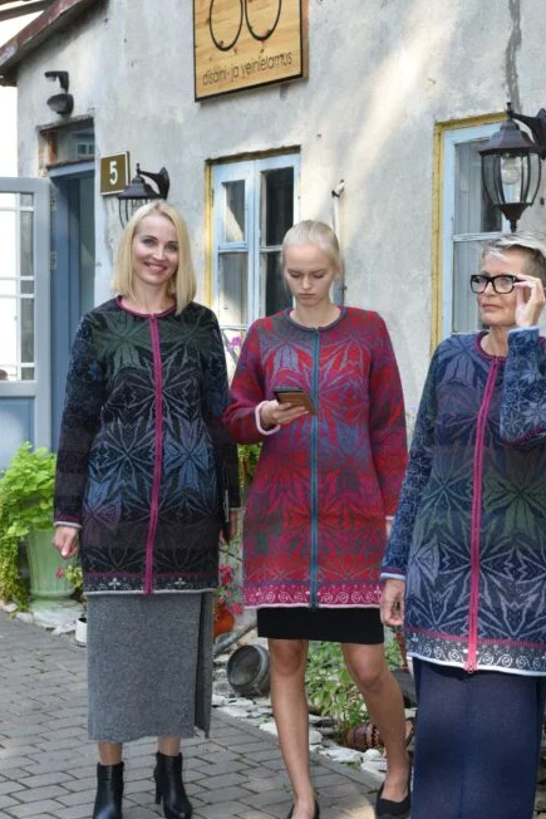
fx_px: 1569
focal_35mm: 69
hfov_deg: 19.7
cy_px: 423
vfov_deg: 29.2
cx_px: 344
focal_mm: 50
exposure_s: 1/200
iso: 800
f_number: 7.1
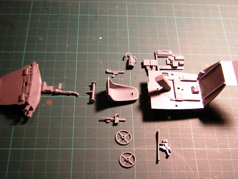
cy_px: 90
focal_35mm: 54
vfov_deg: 27.0
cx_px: 119
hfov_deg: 35.5
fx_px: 371
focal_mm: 7.1
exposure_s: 1/12.1
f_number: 3.2
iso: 100
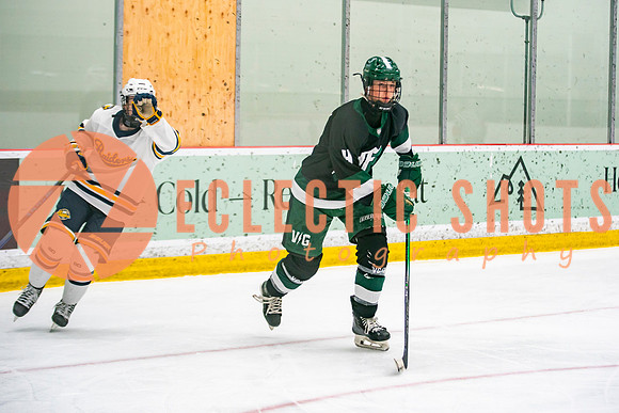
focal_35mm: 103
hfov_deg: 19.7
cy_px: 189
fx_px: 1779
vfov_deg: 13.2
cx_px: 335
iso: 1600
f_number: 2.8
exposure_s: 1/640
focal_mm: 88
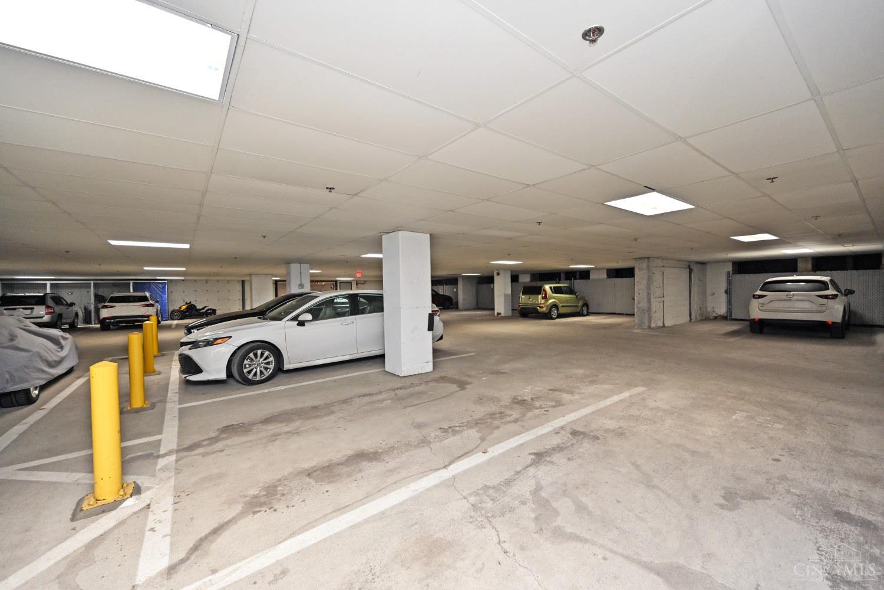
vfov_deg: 81.2
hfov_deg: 104.3
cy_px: 295
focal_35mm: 14
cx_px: 442
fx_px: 344
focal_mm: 14
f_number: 4
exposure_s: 1/60
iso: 800
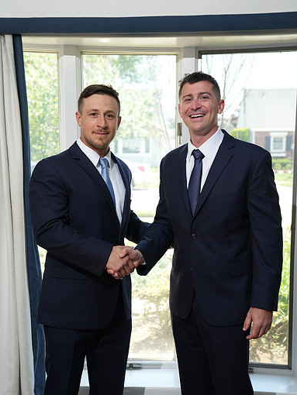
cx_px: 148
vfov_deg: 40.4
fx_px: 537
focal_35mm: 47
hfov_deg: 30.9
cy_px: 211
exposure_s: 1/200
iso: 320
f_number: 4
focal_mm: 43
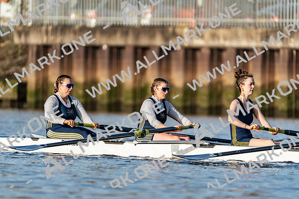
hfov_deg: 3.4
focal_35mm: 600
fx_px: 4984
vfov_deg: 2.3
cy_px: 100
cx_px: 150
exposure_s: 1/2000
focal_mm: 600
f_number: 6.3
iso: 500
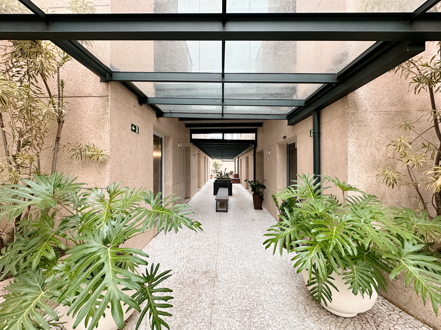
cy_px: 165
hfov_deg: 102.1
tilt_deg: +1.0
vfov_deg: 85.7
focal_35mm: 14
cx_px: 220
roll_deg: +0.1
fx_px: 178
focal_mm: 2.22
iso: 200
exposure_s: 1/99
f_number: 2.2
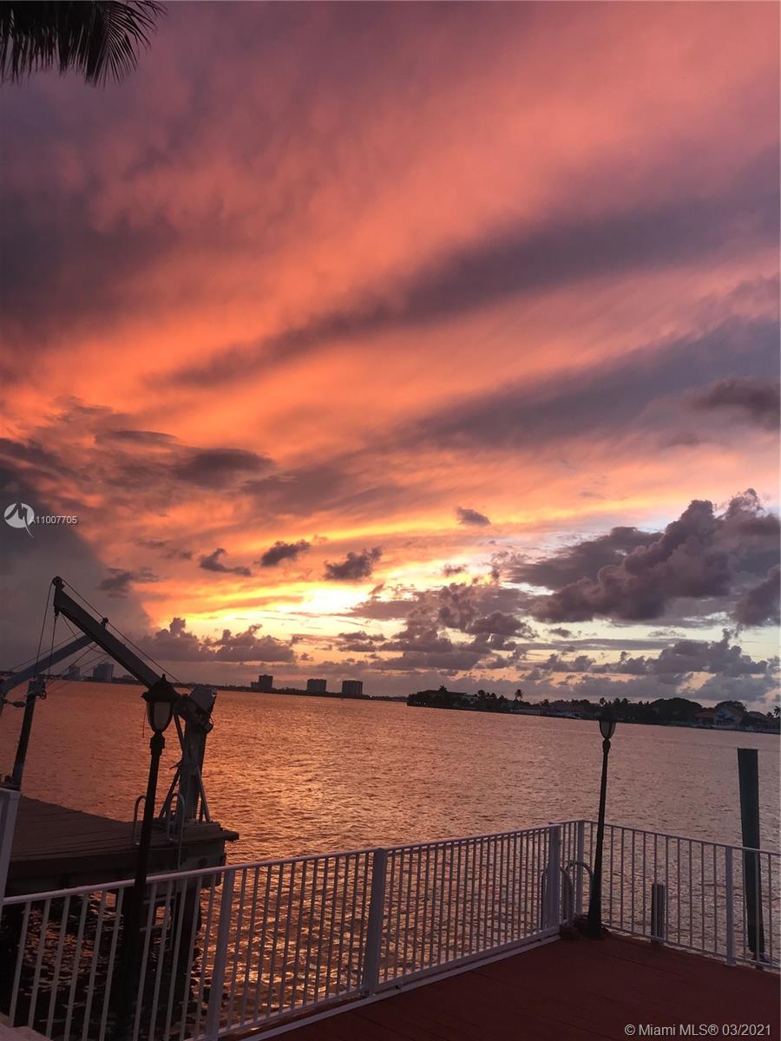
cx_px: 390
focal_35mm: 28
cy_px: 520
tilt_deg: +12.1
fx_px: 842
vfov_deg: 63.4
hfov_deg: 49.7
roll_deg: -4.0
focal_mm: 3.99
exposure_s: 1/60
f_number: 1.8
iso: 25
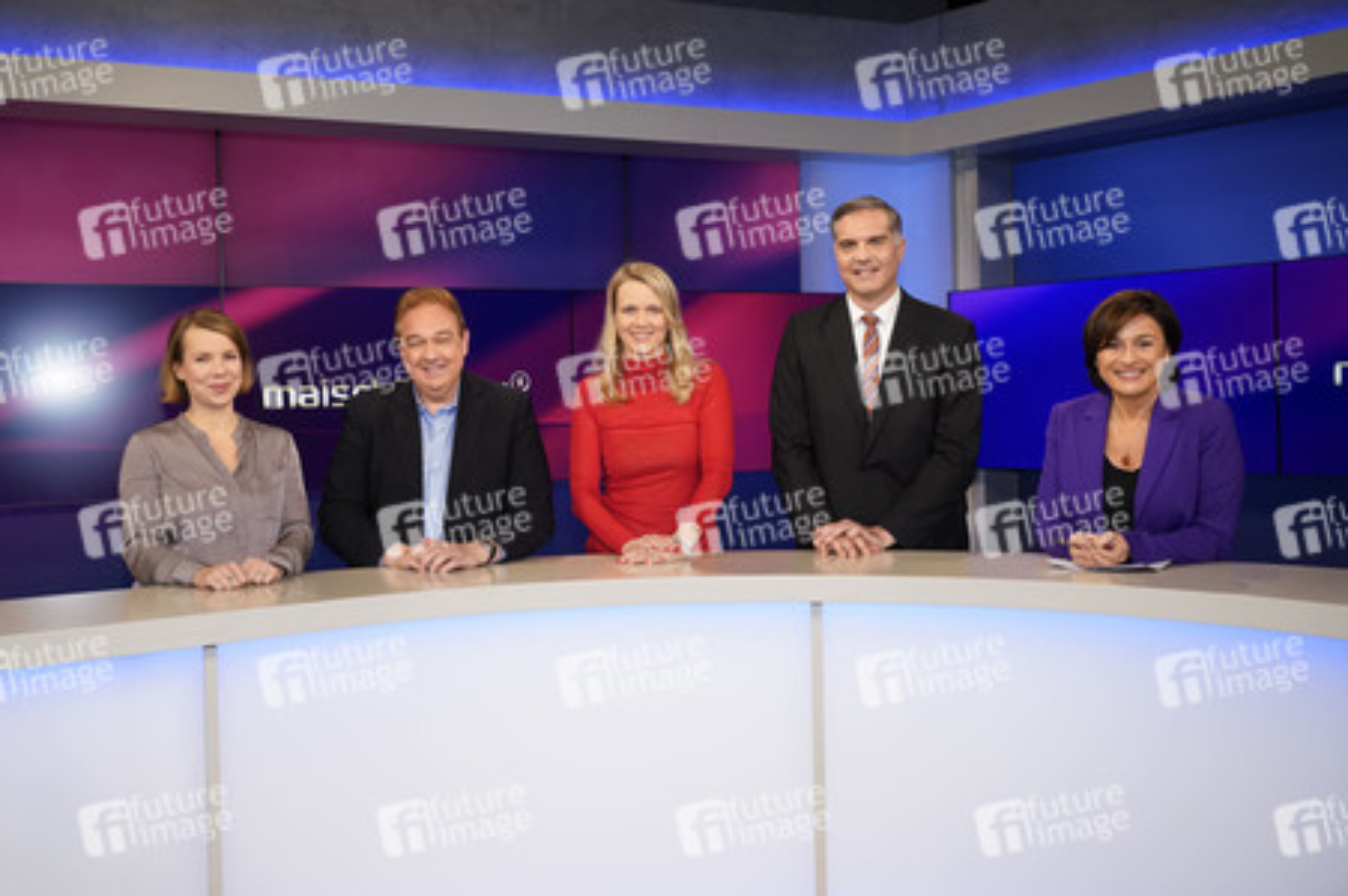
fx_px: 1160
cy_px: 448
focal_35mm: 31
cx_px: 674
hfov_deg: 60.3
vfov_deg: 42.3
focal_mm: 31
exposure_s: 1/125
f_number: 5
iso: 2000
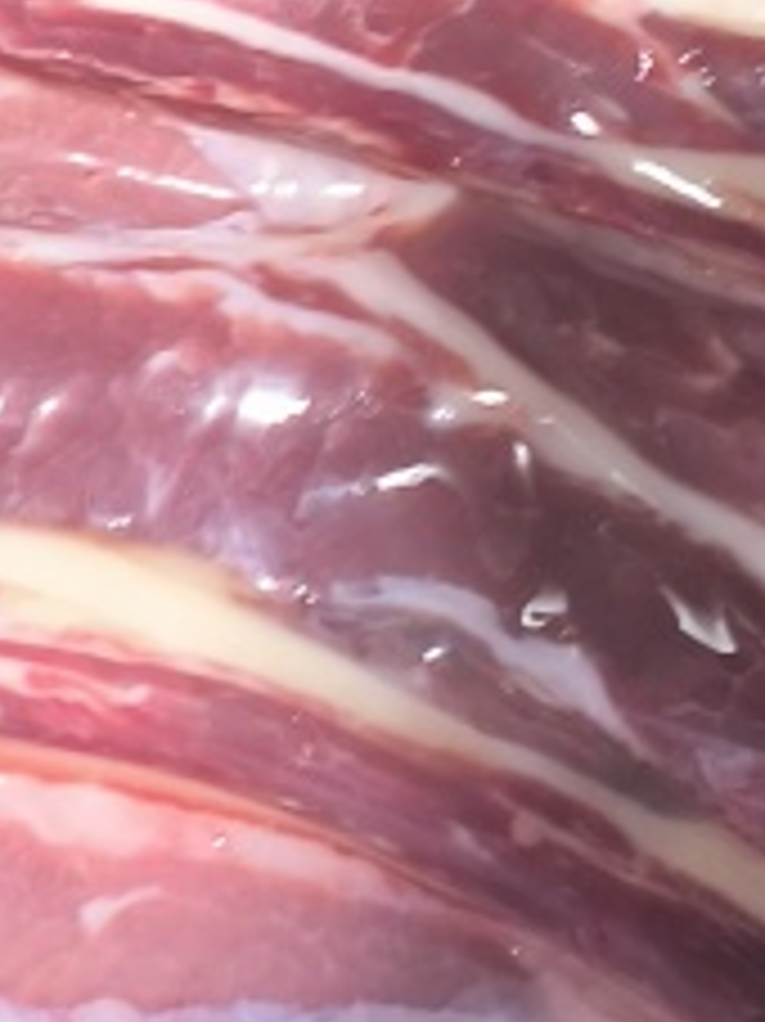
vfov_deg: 14.6
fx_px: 3746
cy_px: -452
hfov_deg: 11.5
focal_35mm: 127
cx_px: -40
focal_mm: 5.52
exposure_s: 1/25
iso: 1151
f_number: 1.9
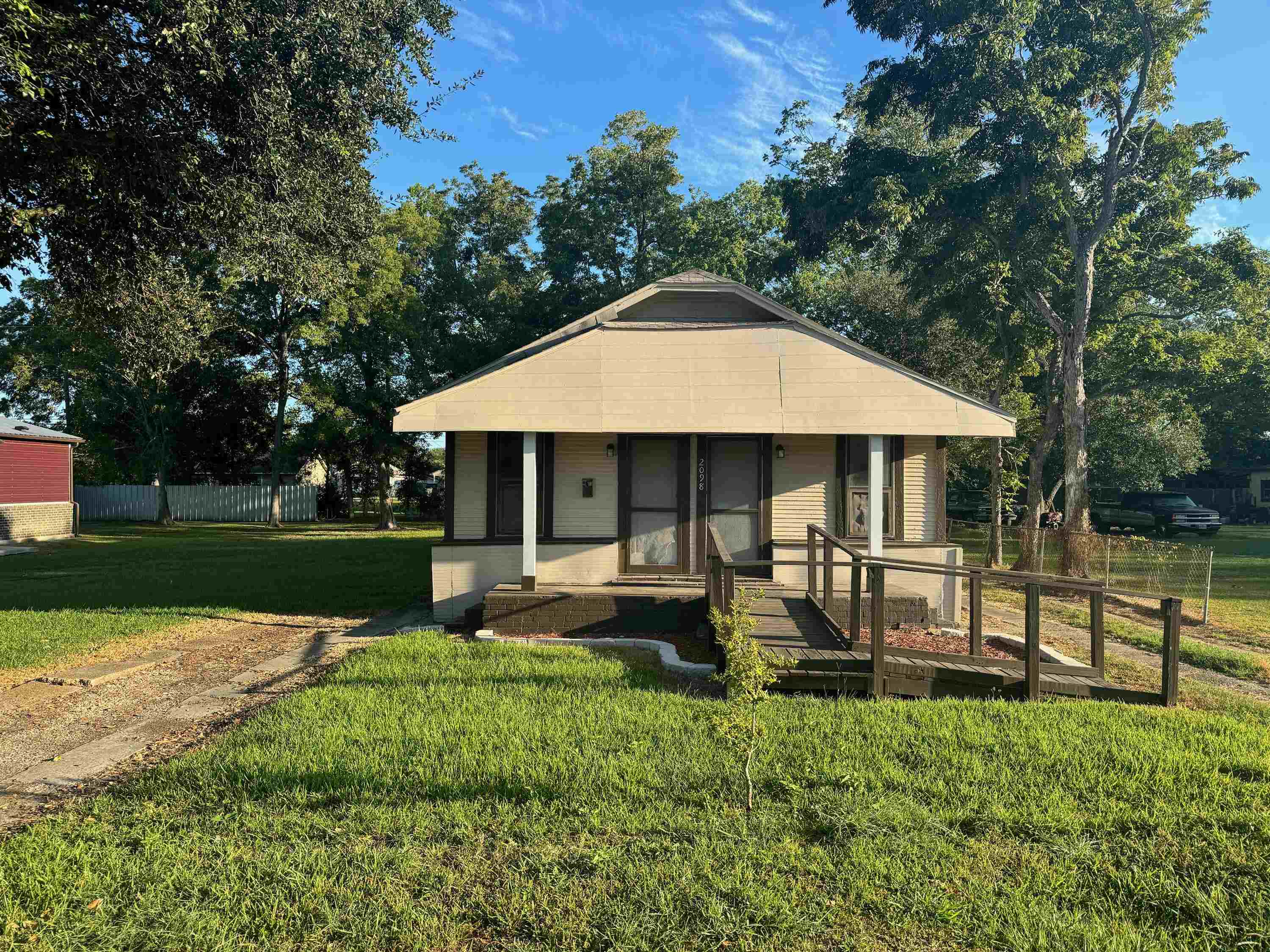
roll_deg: +0.0
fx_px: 881
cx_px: 635
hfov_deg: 71.6
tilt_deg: -0.7
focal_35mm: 24
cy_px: 476
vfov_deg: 56.8
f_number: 1.78
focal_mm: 6.76
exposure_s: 1/1597
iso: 80
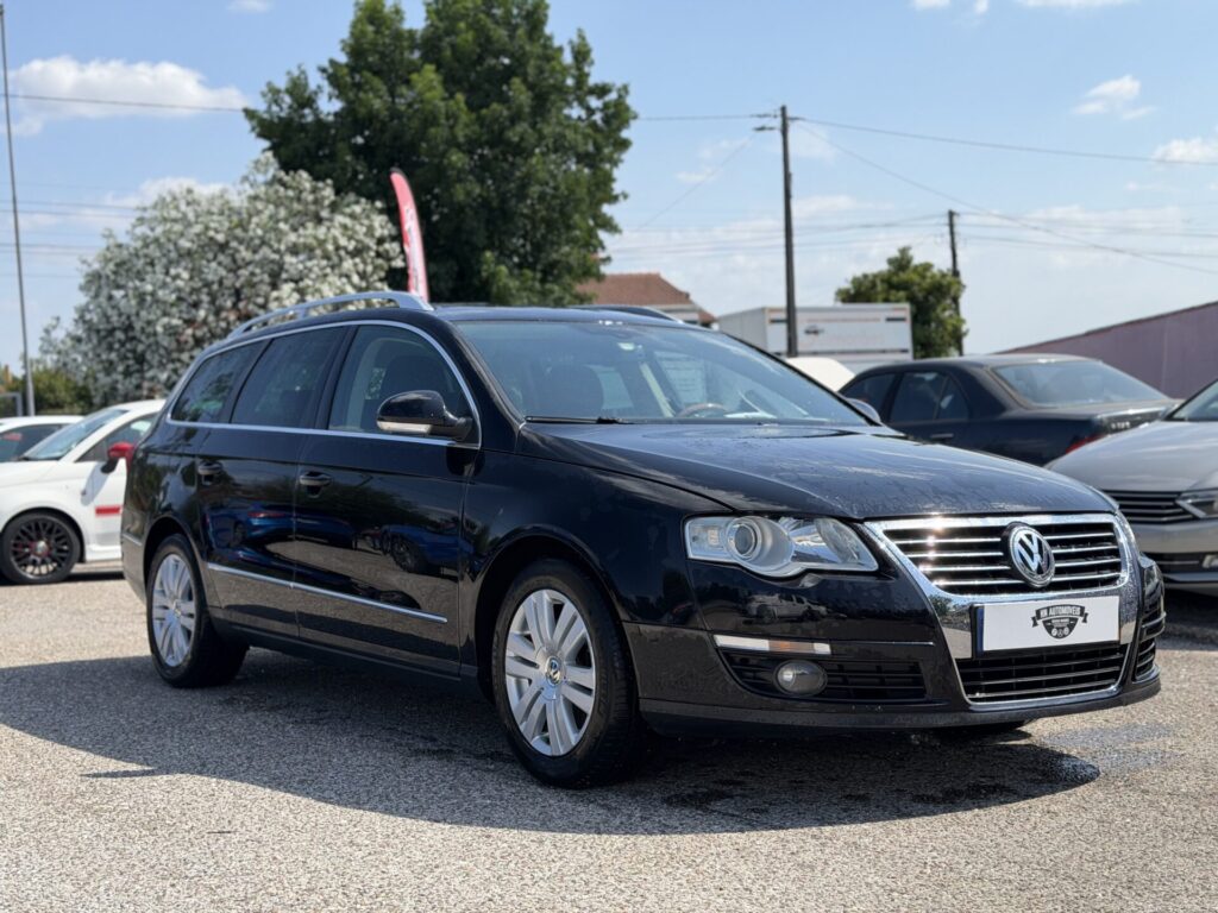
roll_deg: +1.9
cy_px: 456
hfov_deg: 39.7
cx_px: 609
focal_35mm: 48
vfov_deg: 30.3
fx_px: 1689
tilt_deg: -2.8
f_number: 1.78
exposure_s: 1/2762
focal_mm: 6.76
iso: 64
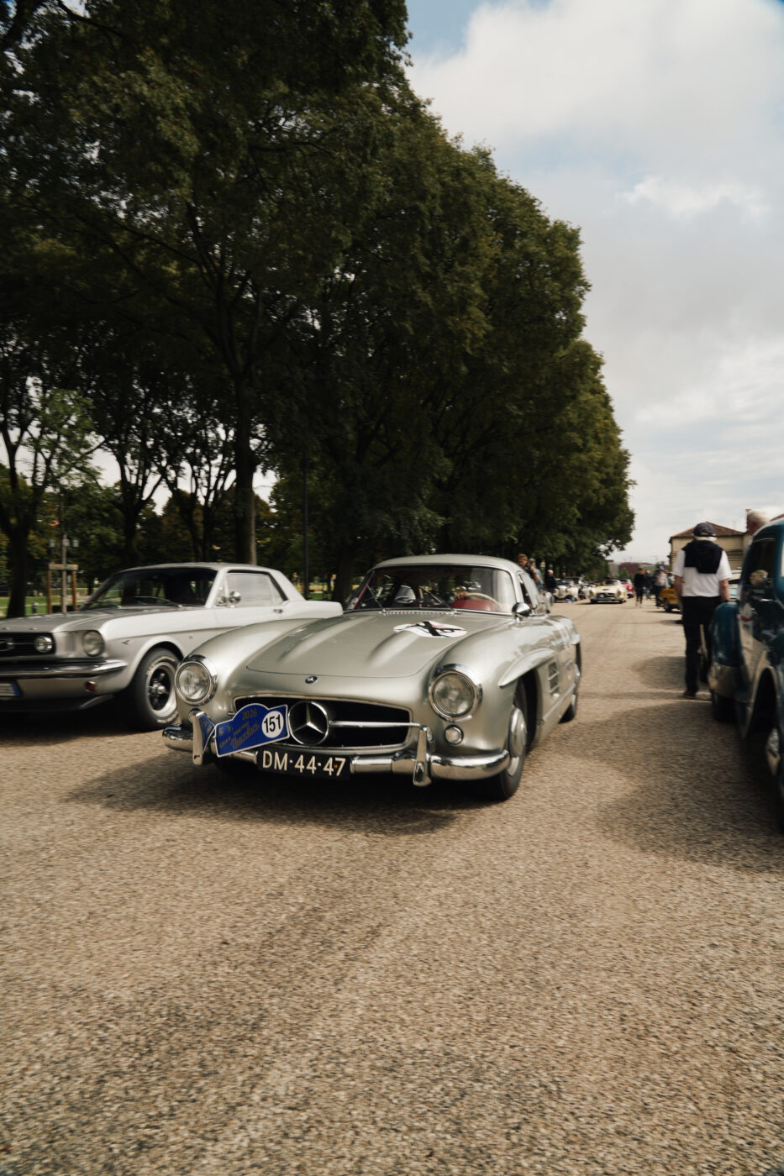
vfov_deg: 73.8
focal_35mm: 24
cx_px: 392
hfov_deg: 53.1
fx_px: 784
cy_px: 588
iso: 100
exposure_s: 1/40
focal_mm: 24
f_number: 16
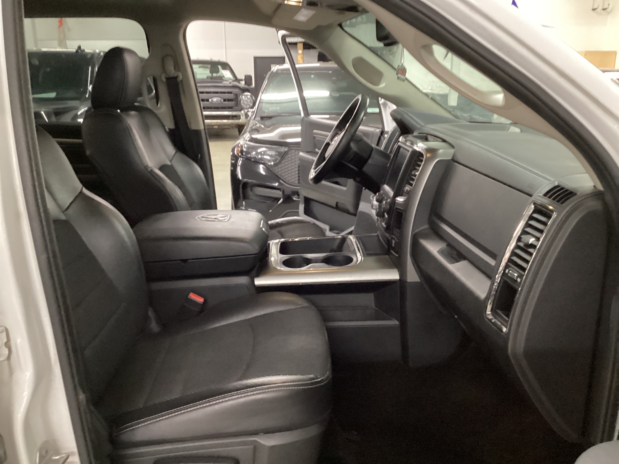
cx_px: 310
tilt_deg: -16.9
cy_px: 232
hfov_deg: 58.4
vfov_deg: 45.4
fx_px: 554
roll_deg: +0.6
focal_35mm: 31
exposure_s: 1/25
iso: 640
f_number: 2.4
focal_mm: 3.3
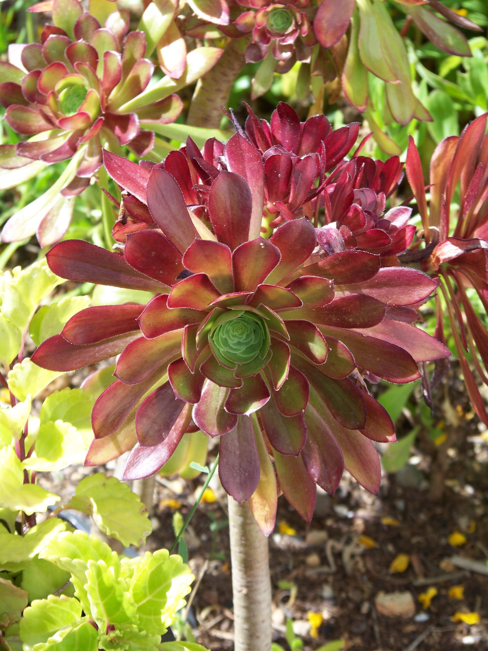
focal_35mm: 172
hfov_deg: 8.6
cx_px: 244
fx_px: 3233
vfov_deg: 11.5
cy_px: 326
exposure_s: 1/320
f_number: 3.6
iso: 66
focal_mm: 27.5
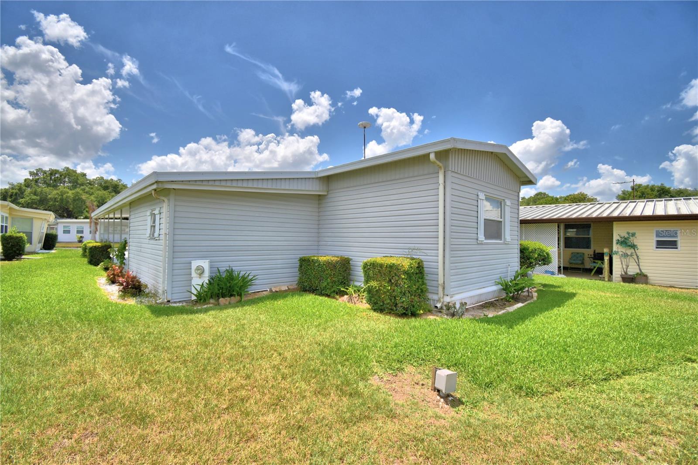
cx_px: 349
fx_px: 291
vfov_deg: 77.3
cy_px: 232
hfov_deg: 100.4
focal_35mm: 15
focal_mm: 10
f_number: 4.5
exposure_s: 1/1600
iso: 100
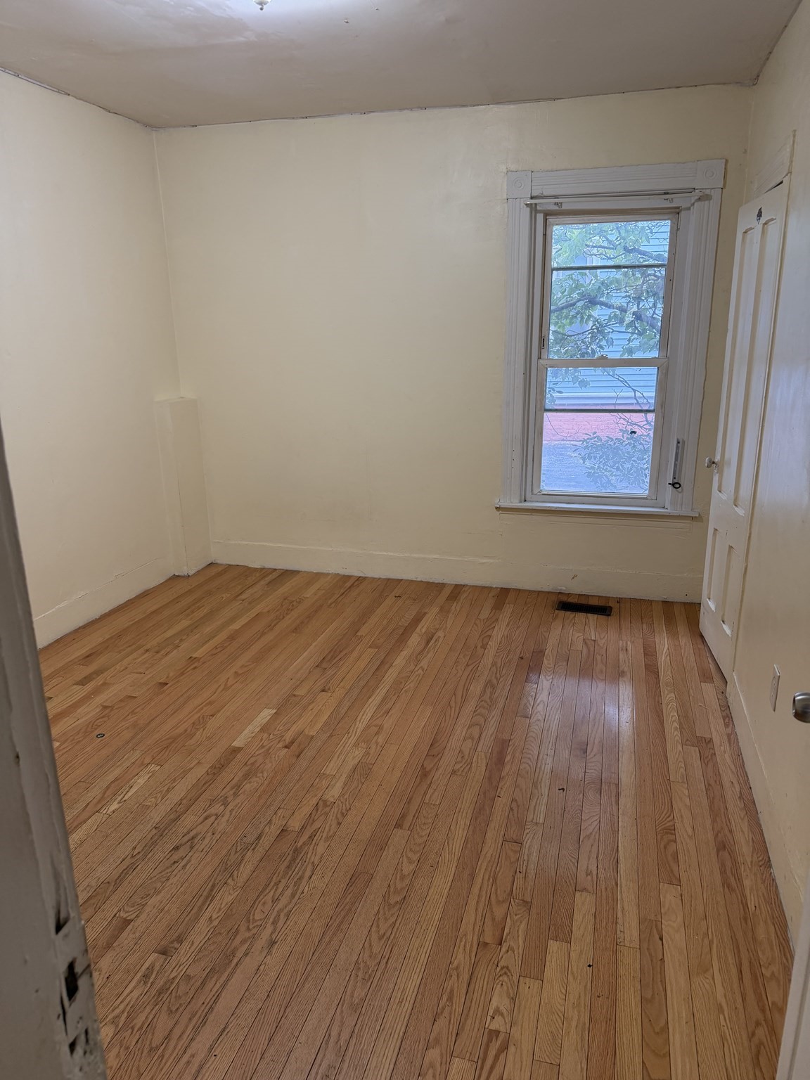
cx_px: 405
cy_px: 540
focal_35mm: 24
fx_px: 749
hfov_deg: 56.8
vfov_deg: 71.6
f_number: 1.78
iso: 125
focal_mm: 6.76
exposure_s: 1/60
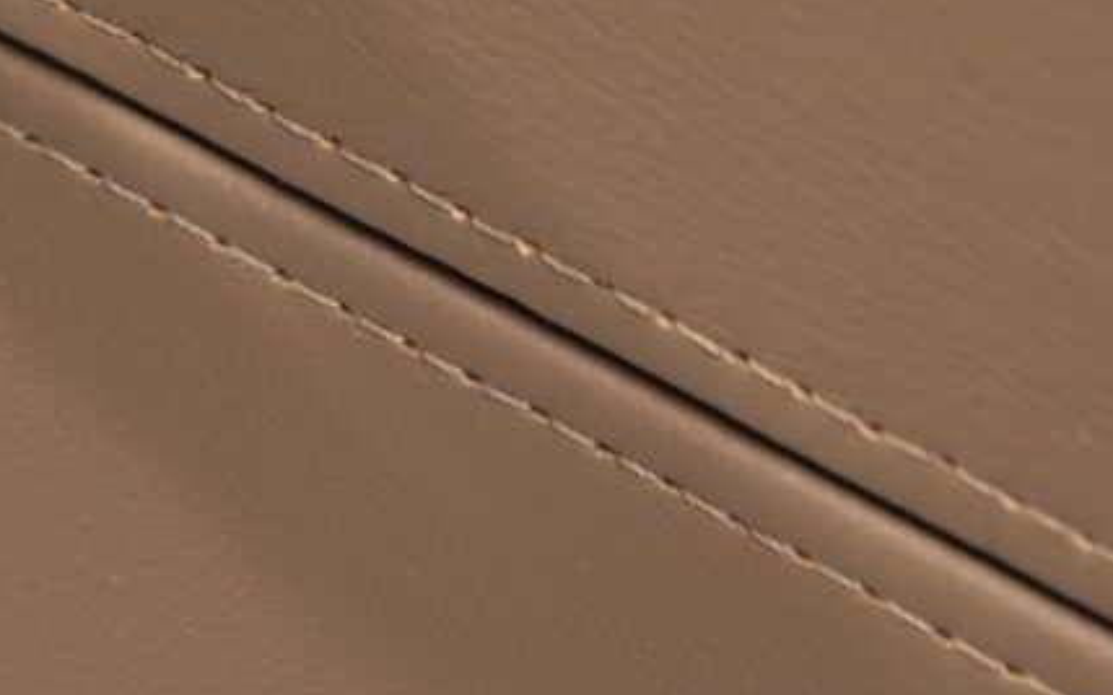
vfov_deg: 3.0
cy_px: -1437
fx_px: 12920
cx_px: -802
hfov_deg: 4.9
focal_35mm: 426
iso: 100
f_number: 4.5
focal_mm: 70
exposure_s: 1/200
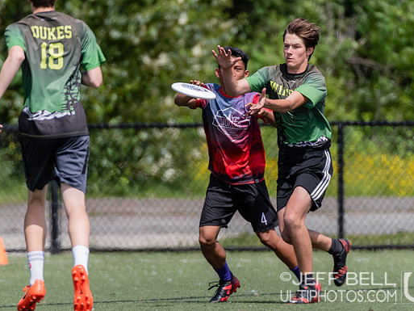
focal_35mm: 1000
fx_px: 11963
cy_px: 176
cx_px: 247
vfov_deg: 1.5
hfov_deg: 2.0
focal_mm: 400
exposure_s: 1/1600
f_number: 4
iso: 250
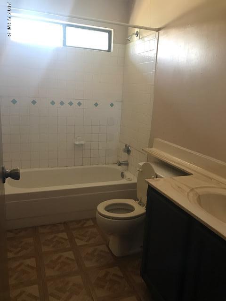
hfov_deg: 49.7
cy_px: 150
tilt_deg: -12.8
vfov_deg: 63.4
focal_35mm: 28
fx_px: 244
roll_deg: -2.8
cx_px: 113
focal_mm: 3.99
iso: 40
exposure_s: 1/15
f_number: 1.8
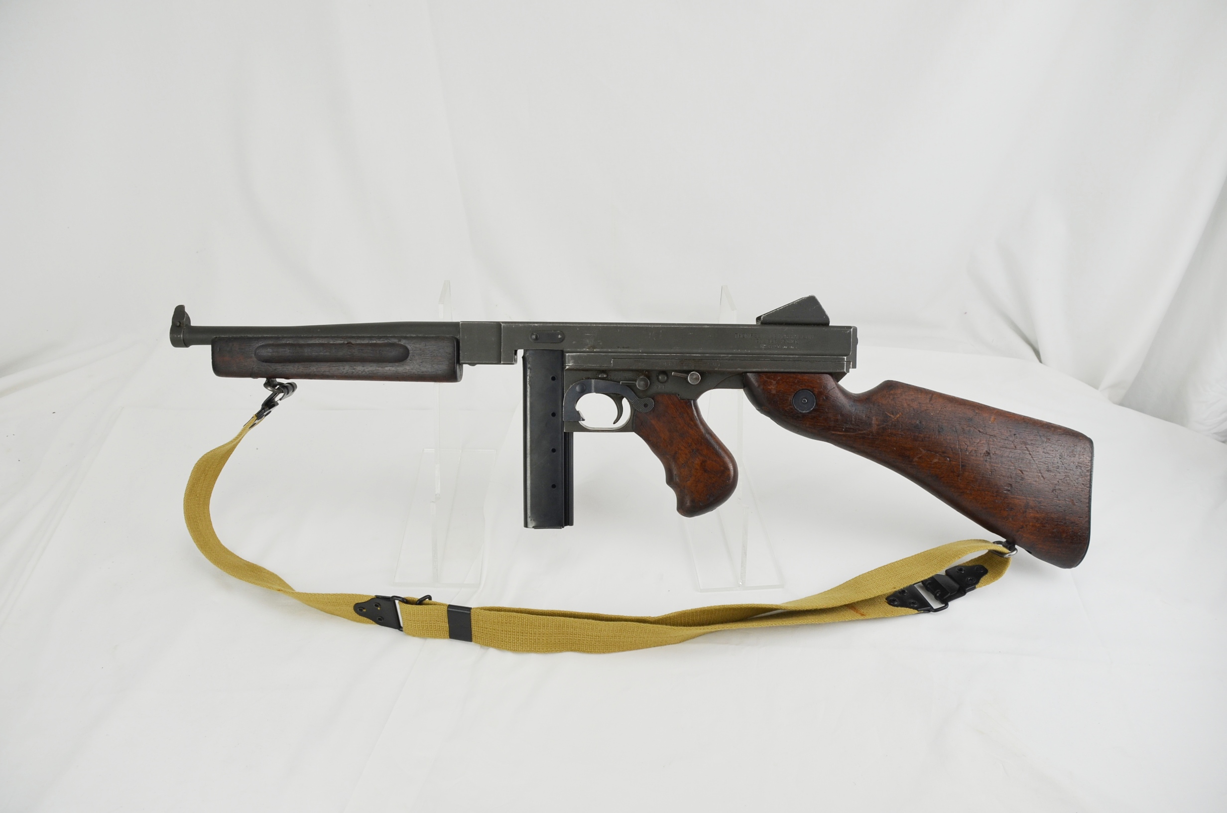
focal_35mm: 27
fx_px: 918
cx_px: 614
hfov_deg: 67.5
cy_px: 406
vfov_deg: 47.7
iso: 250
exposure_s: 1/125
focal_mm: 18
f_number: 5.6
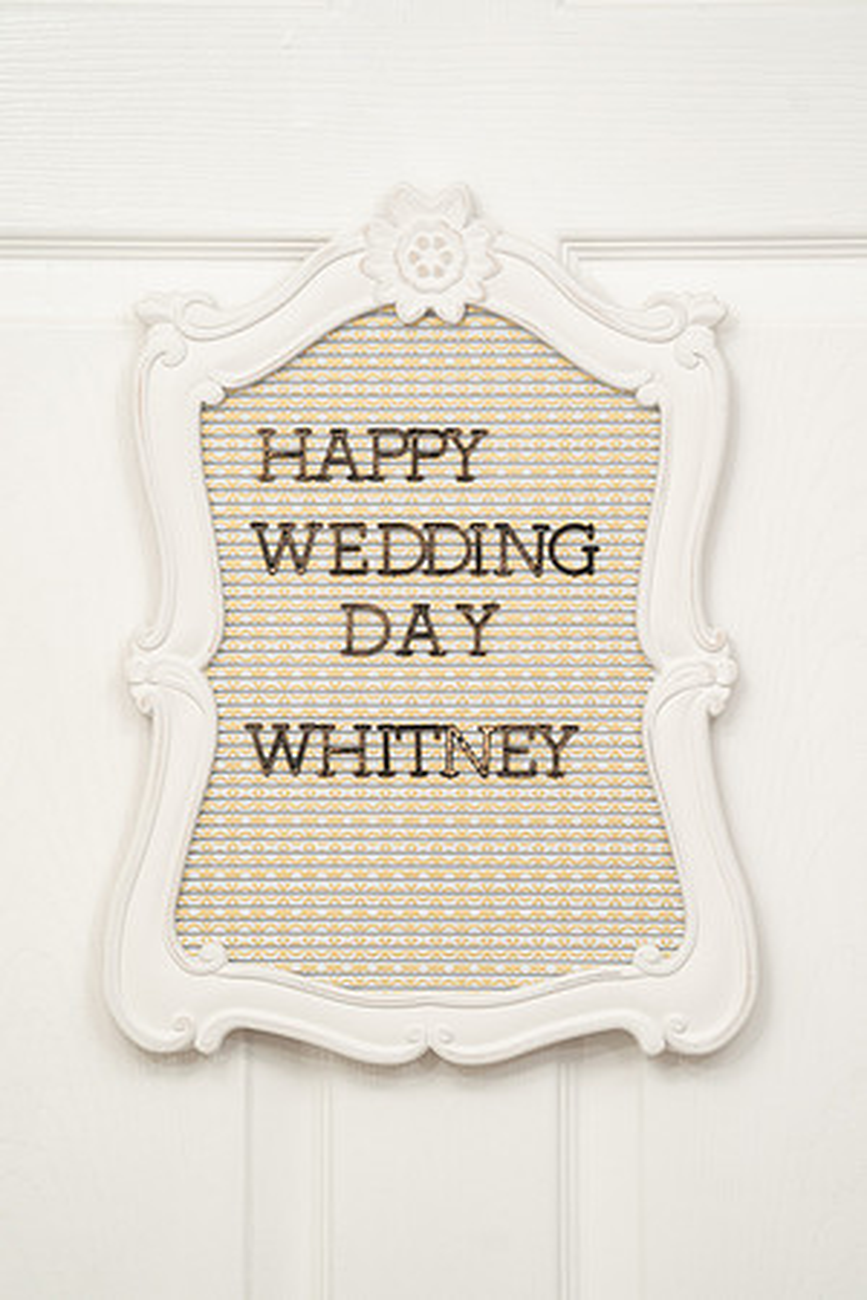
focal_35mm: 161
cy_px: 650
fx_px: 5816
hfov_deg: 8.5
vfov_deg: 12.8
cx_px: 434
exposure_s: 1/250
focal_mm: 161
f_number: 4
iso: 800
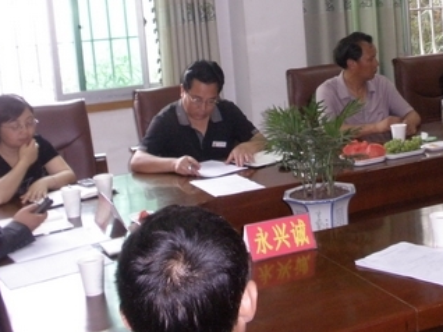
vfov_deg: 22.6
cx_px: 290
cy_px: 70
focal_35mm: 64
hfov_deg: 30.1
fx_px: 818
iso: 200
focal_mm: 6.6
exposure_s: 1/30
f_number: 3.5
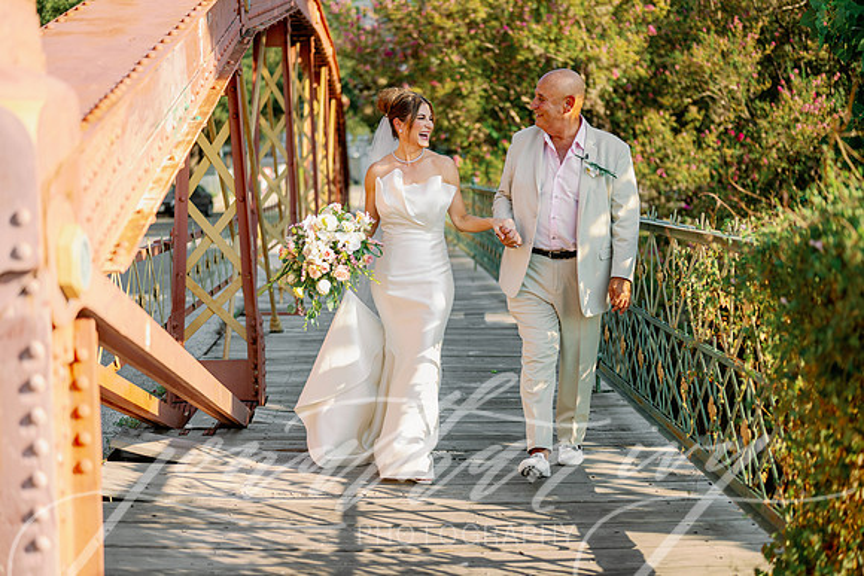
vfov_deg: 27.0
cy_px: 288
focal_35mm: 50
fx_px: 1200
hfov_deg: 39.6
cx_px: 432
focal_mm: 50
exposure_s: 1/1250
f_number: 1.8
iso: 125
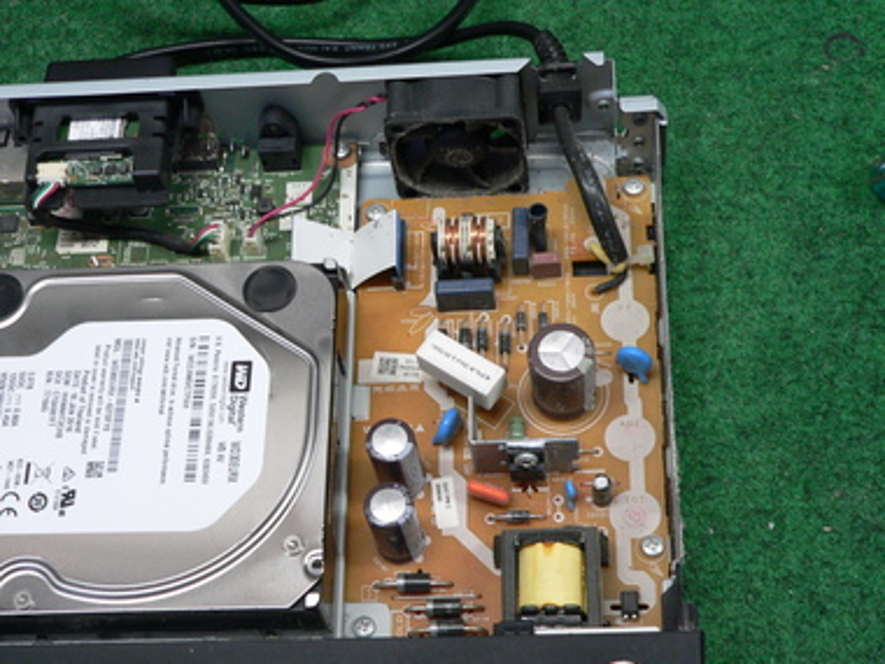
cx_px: 442
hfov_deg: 29.8
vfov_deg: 22.6
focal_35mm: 65
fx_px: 1662
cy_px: 332
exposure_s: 1/30
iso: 200
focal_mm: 10.7
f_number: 2.8
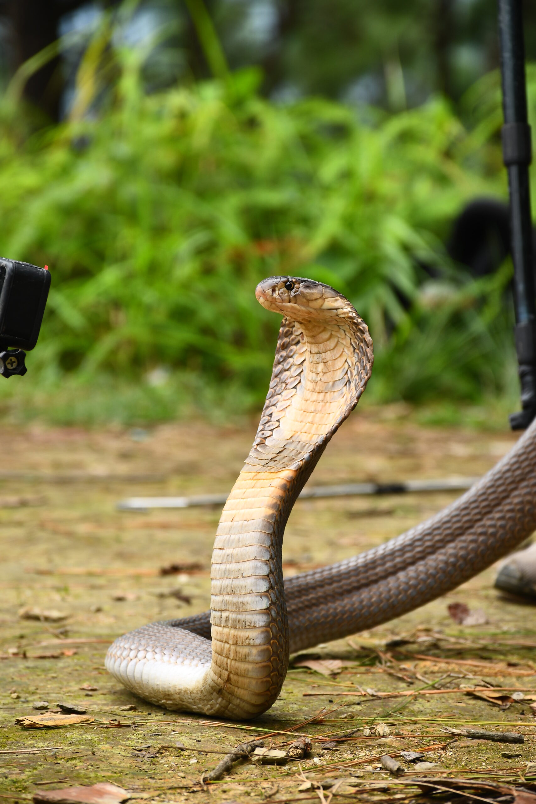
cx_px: 268
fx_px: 4689
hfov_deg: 6.5
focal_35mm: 210
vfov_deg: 9.8
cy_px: 402
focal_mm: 140
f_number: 8
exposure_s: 1/160
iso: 160
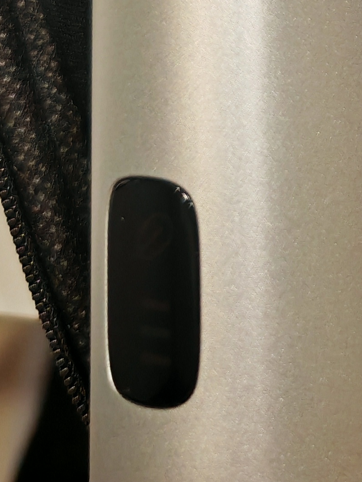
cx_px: 533
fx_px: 1423
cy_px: -218
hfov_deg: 13.7
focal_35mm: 102
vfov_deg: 17.5
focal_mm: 7.62
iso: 250
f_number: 1.6
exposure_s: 1/50
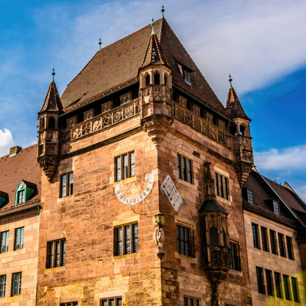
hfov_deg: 30.2
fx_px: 560
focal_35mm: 56
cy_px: 156
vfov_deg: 30.6
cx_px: 87
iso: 250
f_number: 11
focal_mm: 28
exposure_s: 1/250
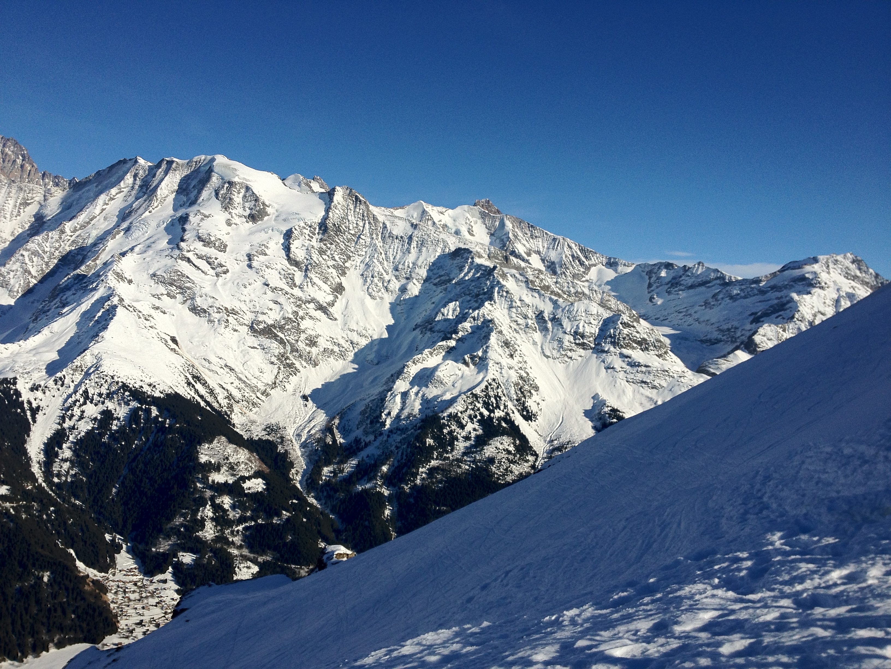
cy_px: 334
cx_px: 446
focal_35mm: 35
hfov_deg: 52.6
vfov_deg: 40.7
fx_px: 901
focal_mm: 4.28
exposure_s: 1/4255
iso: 64
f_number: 2.4
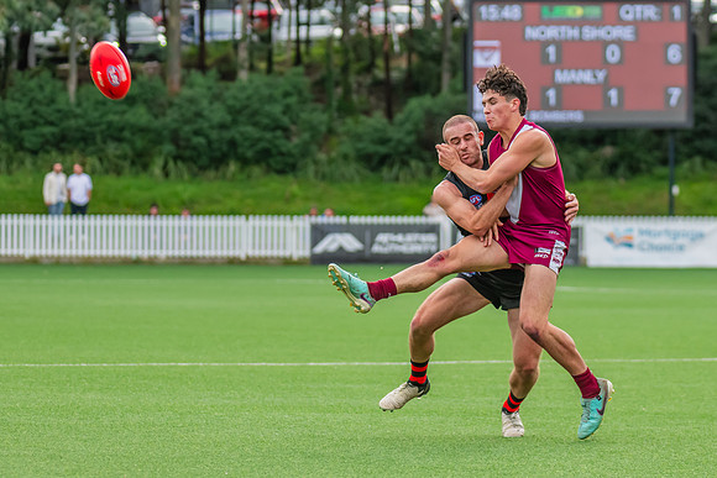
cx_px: 396
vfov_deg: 5.0
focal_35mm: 272
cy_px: 221
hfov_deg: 7.6
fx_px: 5425
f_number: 5
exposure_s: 1/1250
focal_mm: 170
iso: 800
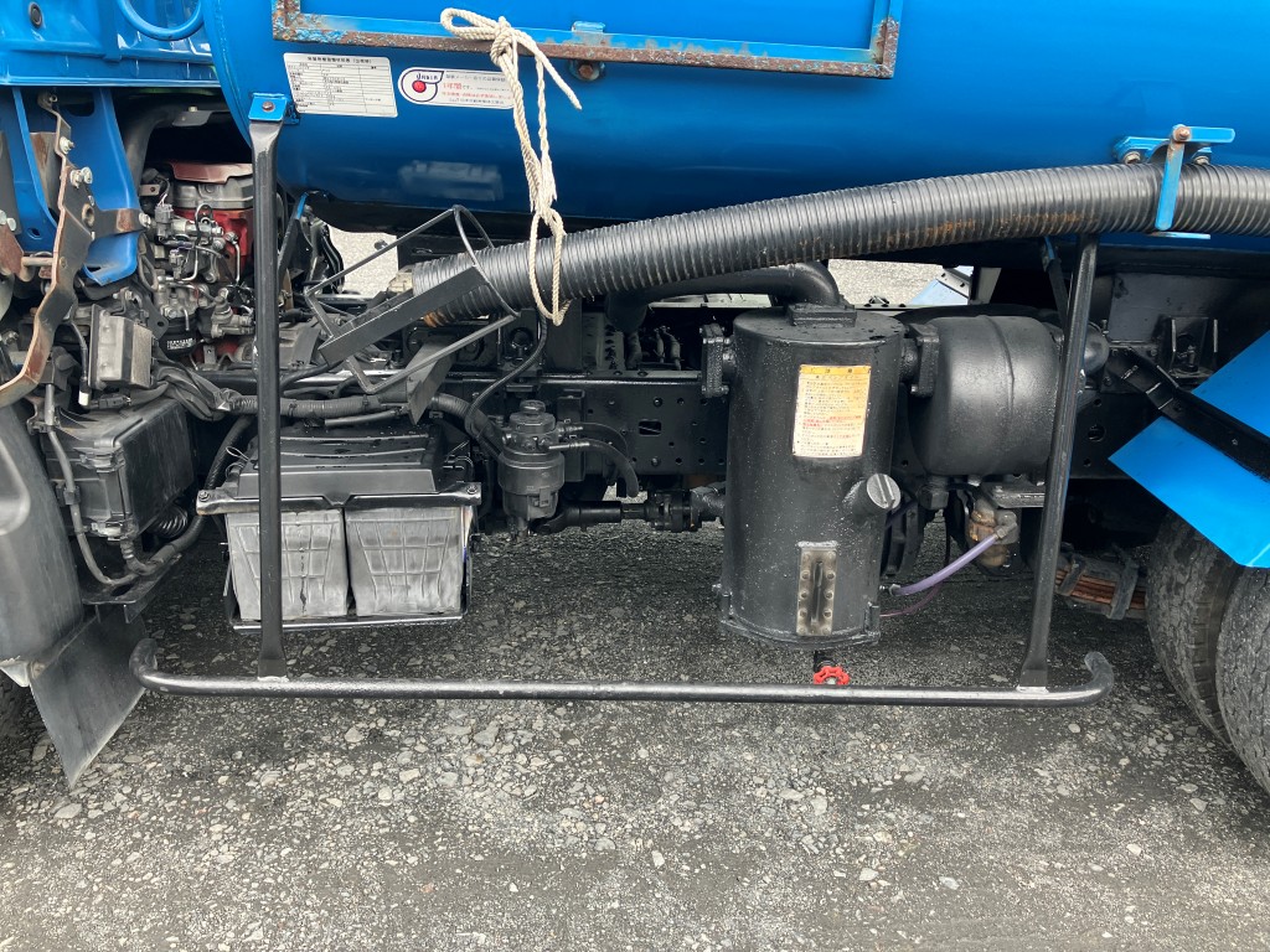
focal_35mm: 28
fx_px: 1027
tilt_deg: -20.2
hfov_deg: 63.4
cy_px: 476
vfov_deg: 49.7
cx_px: 635
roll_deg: -0.2
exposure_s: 1/121
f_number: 1.8
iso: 64
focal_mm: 3.99
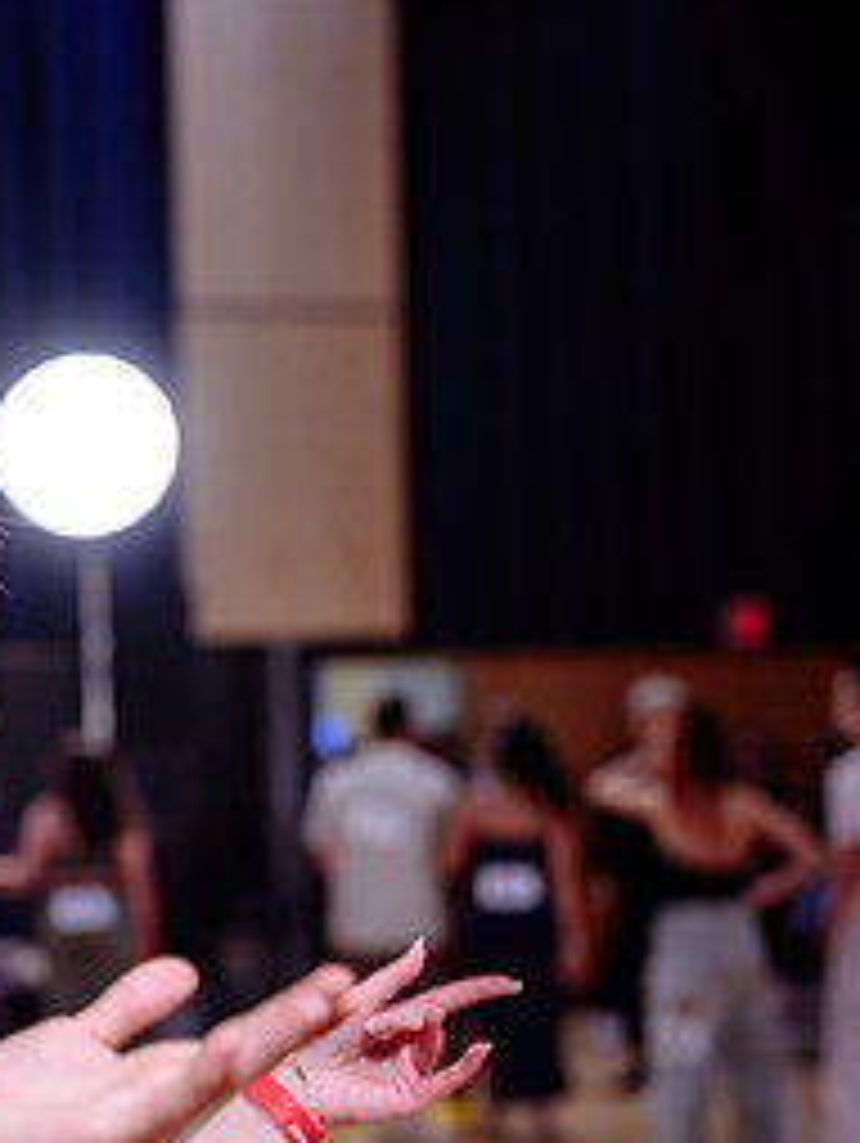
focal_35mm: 90
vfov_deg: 21.6
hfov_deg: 15.4
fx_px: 2976
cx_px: -342
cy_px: 817
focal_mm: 41
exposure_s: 1/250
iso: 1250
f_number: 2
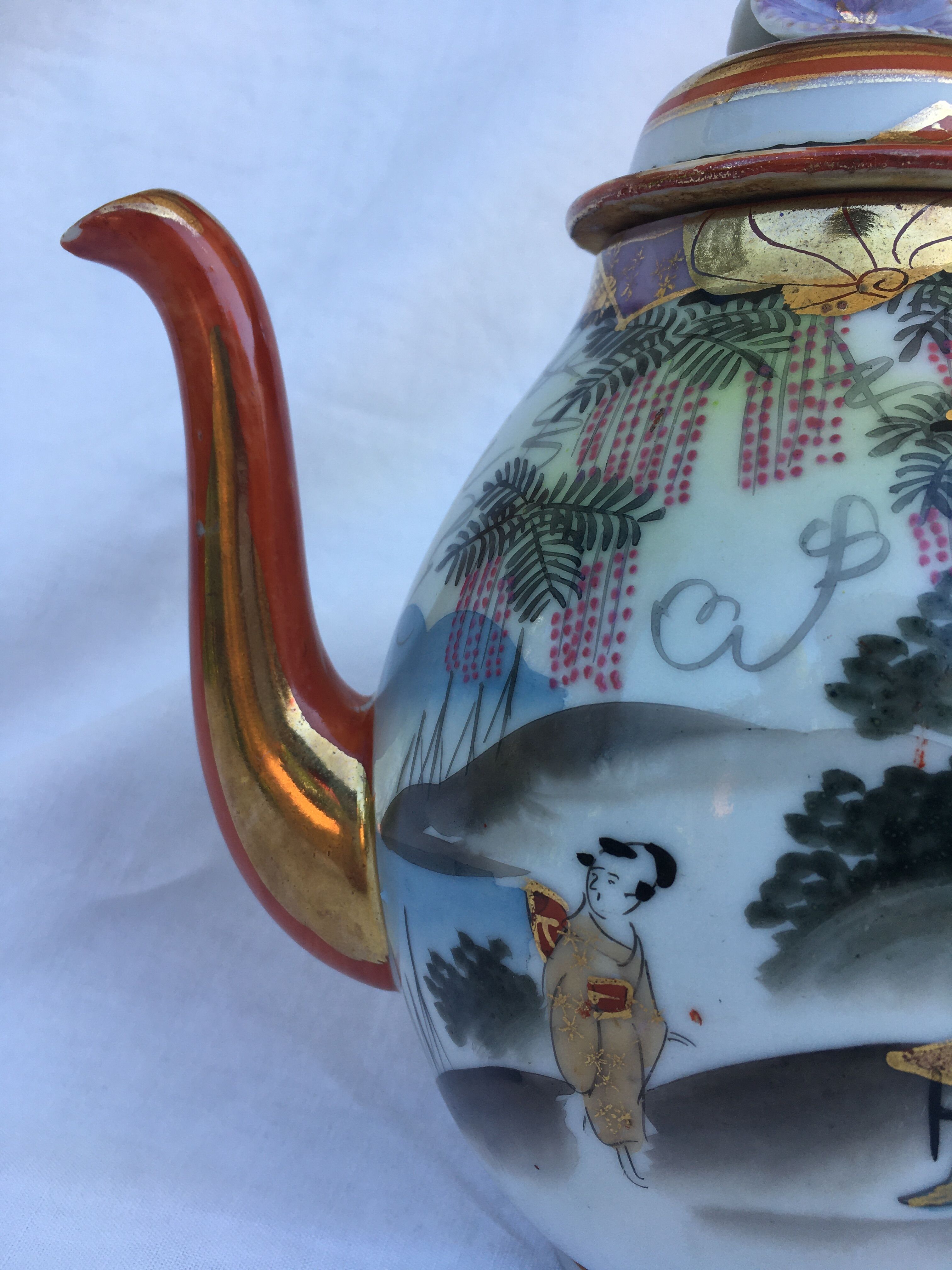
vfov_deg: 61.7
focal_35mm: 29
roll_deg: -2.4
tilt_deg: -6.1
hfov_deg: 48.2
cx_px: 476
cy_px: 635
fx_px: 1063
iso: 25
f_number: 2.2
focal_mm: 4.15
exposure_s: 1/200
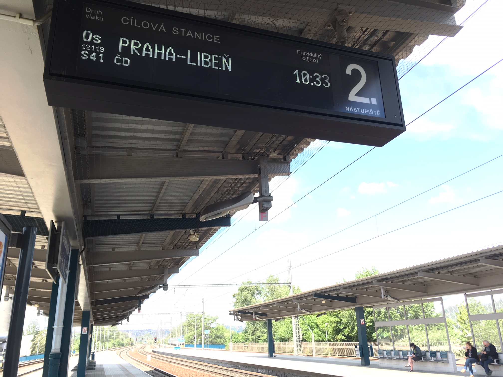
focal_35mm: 29
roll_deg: +3.0
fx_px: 421
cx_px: 252
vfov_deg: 48.2
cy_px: 188
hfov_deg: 61.7
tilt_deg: +20.1
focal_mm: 4.15
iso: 25
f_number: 2.2
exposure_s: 1/100
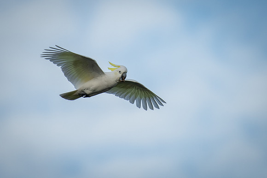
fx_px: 7967
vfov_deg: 1.3
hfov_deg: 1.9
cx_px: 130
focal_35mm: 1075
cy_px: 25
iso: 140
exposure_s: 1/2000
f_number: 5.6
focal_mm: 500
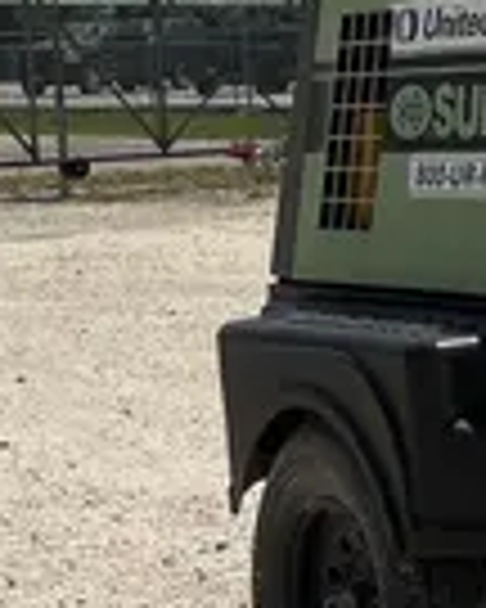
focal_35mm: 138
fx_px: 2481
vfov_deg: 14.0
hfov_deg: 9.7
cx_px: 1210
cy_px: 272
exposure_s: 1/9091
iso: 32
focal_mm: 4.2
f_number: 1.6
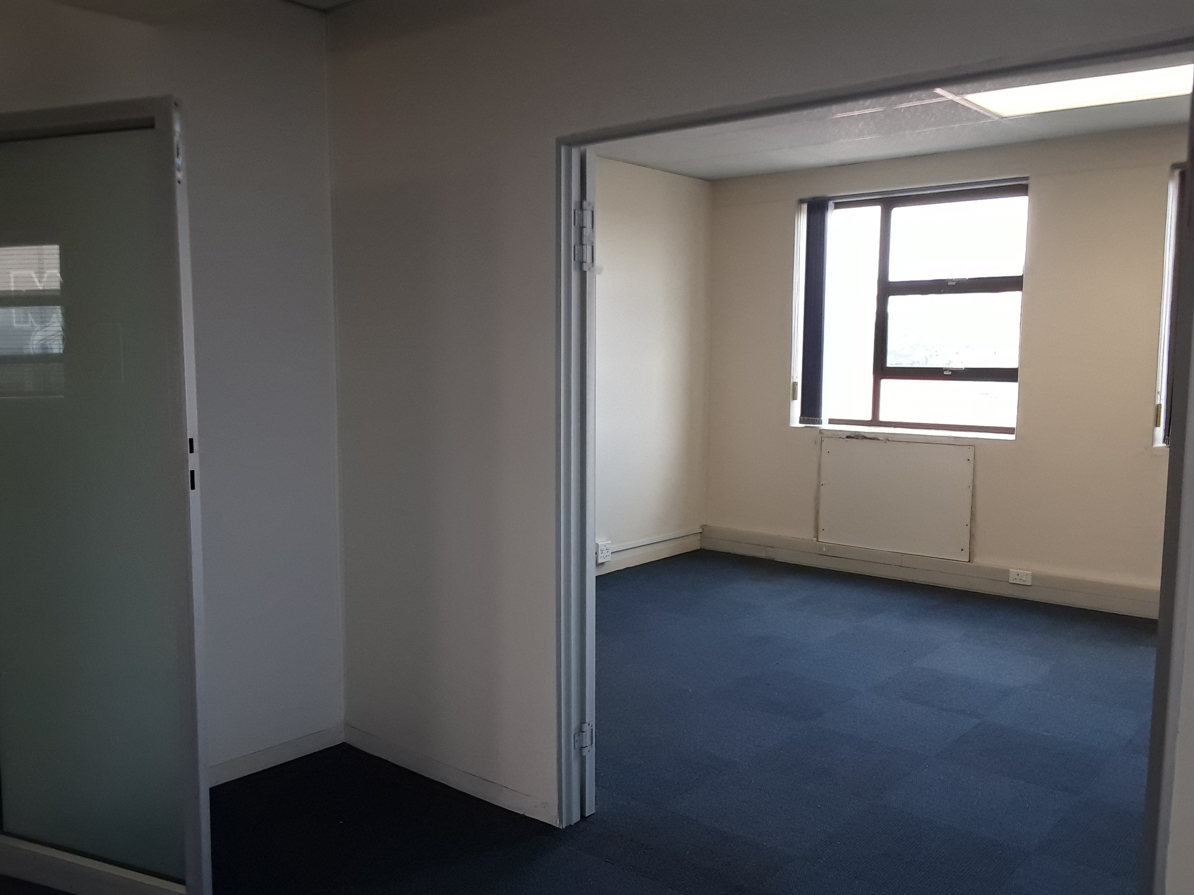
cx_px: 597
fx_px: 1035
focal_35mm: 30
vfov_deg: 46.8
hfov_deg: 60.0
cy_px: 448
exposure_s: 1/50
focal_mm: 2.2
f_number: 1.9
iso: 40
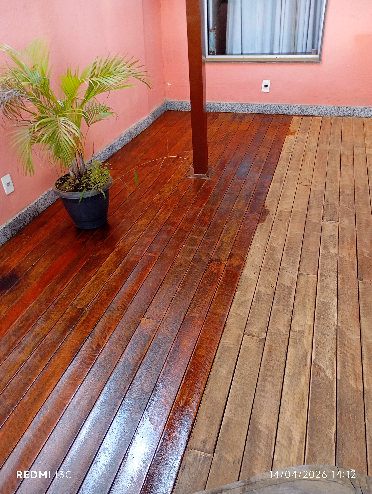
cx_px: 186
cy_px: 247
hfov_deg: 49.9
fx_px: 400
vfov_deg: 63.4
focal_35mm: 28
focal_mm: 4.27
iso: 389
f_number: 1.8
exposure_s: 1/30
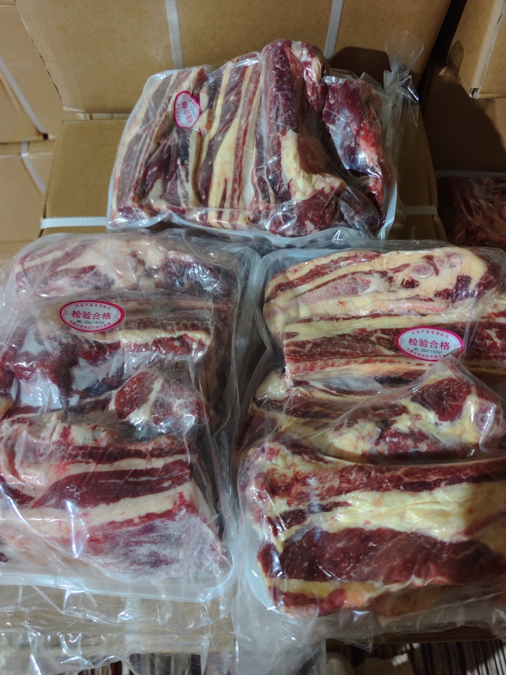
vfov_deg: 73.9
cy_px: 338
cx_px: 253
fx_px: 448
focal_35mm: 23
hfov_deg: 58.9
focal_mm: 6.51
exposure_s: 1/33.3
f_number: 1.57
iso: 812
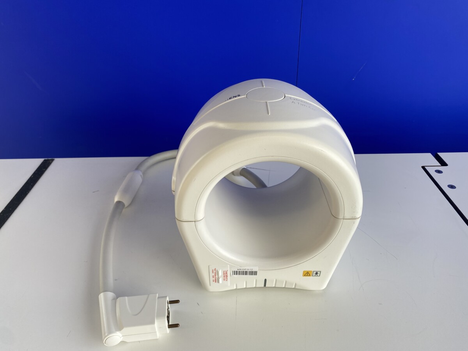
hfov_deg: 67.3
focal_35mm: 26
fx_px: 352
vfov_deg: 53.1
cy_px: 176
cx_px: 234
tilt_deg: -33.6
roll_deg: +2.1
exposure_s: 1/284
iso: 32
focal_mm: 4.25
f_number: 1.8
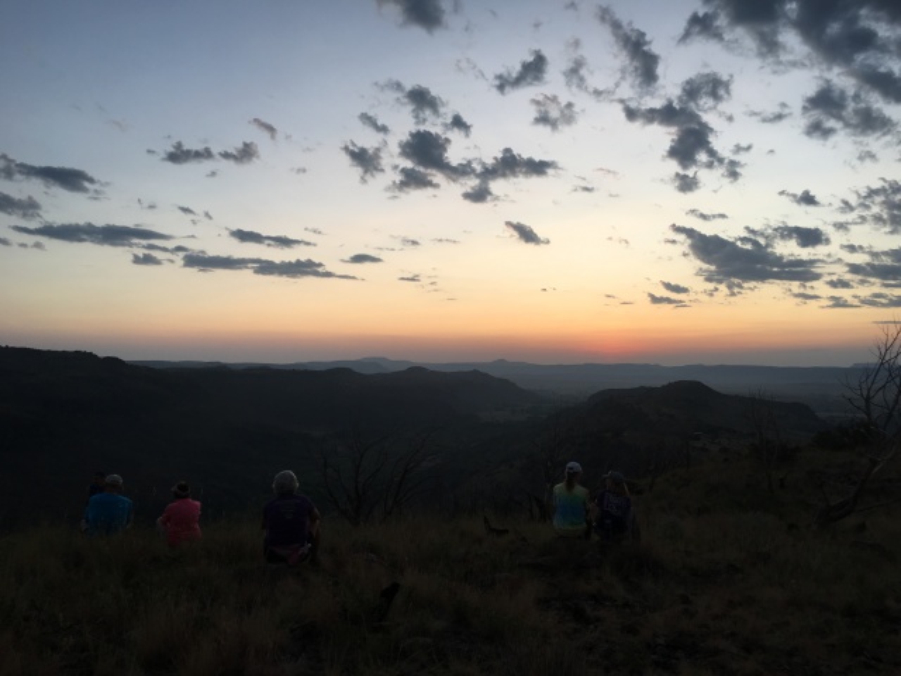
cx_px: 450
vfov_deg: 48.2
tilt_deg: +2.2
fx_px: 755
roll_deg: +0.0
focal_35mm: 29
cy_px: 338
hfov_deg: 61.7
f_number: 2.2
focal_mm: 4.15
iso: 25
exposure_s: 1/120
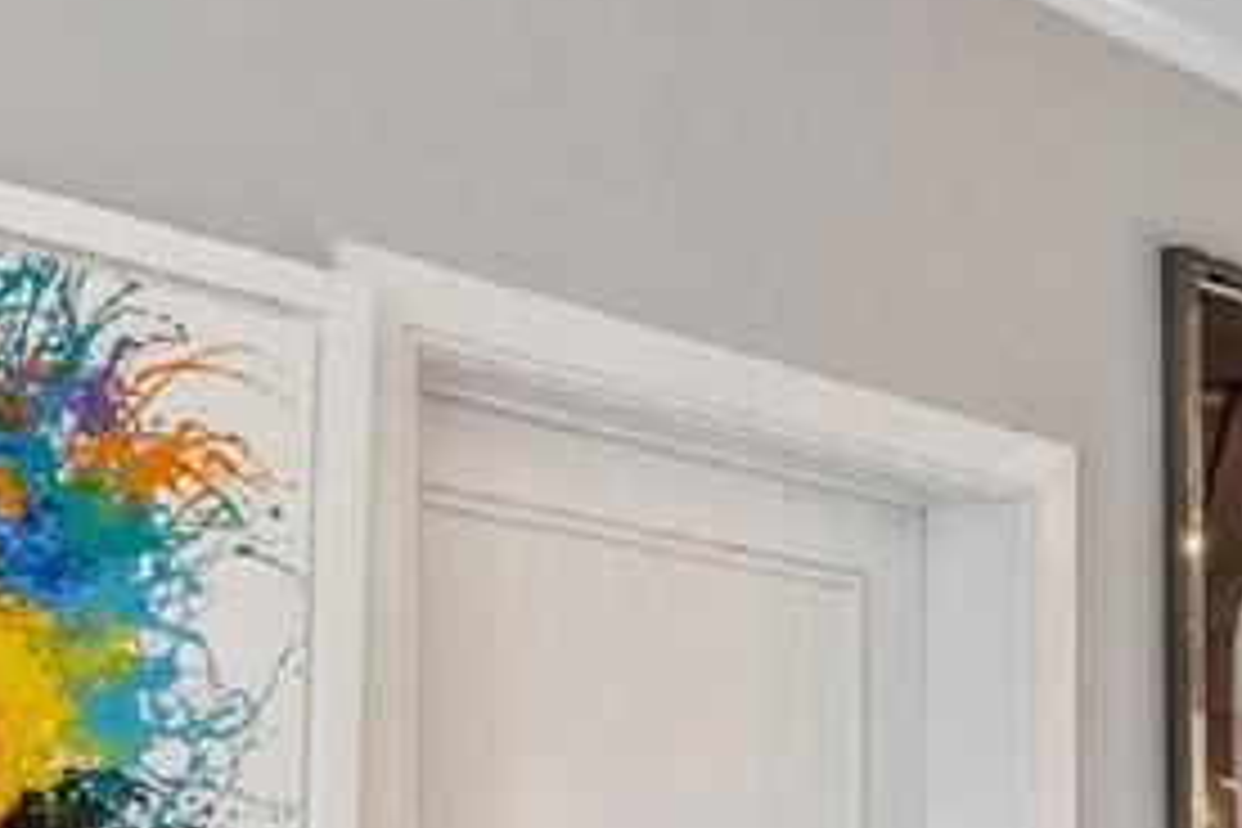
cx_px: 2538
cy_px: 1098
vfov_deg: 15.0
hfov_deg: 16.9
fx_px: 3001
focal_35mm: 87
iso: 640
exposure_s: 1/80
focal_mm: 16
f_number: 6.3
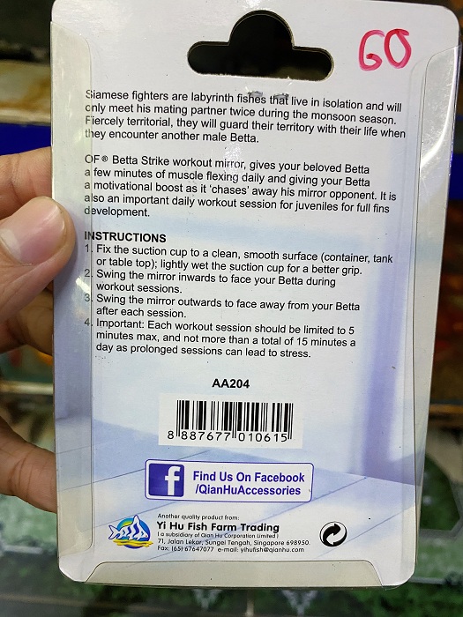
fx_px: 464
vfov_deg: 67.3
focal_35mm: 26
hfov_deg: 53.1
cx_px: 232
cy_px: 308
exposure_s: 1/50
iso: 200
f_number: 1.8
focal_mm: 4.25
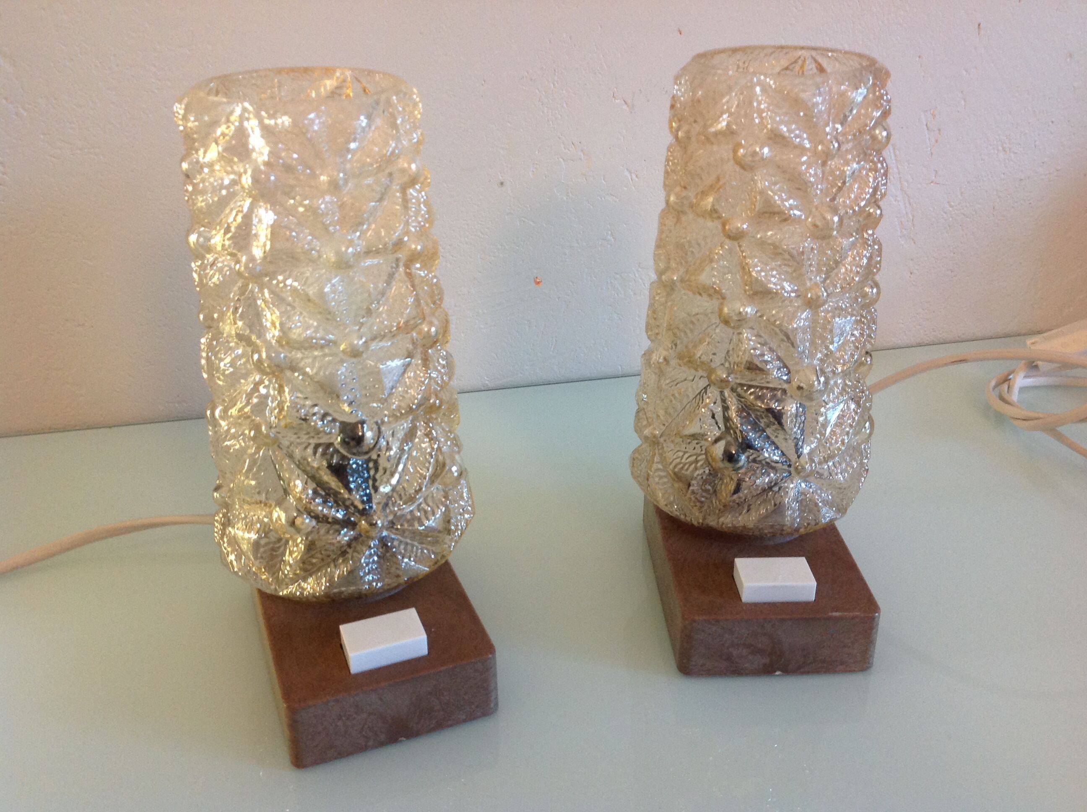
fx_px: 1097
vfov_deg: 40.6
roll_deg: +0.6
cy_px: 406
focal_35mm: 35
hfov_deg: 52.7
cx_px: 544
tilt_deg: -26.2
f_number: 2.4
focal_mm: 4.28
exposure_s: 1/17
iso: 160
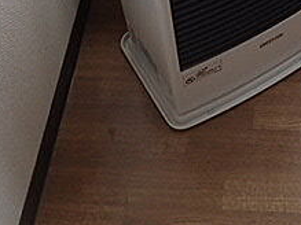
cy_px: -69
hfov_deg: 26.0
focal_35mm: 73
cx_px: 256
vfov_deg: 18.7
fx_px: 634
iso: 200
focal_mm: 4.5
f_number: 2
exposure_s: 1/60
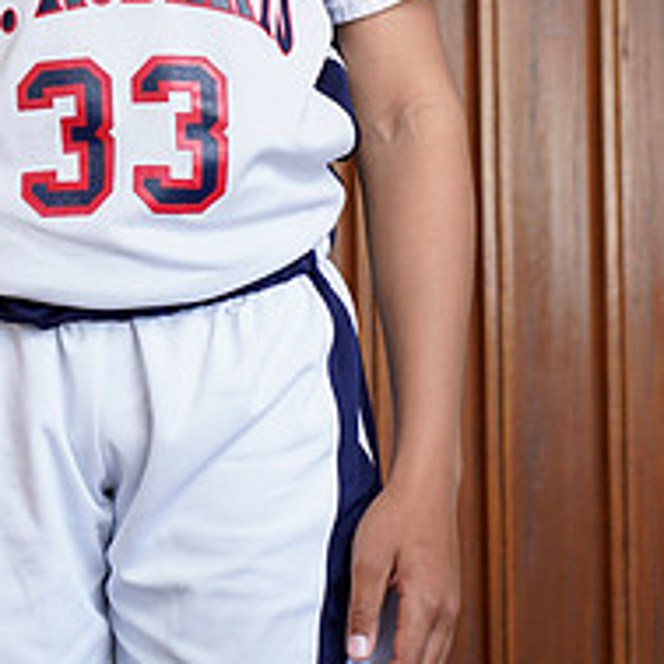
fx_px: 4796
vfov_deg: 7.8
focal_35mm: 221
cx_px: 42
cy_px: -126
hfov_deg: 7.9
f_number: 5.6
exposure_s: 1/60
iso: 200
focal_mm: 85
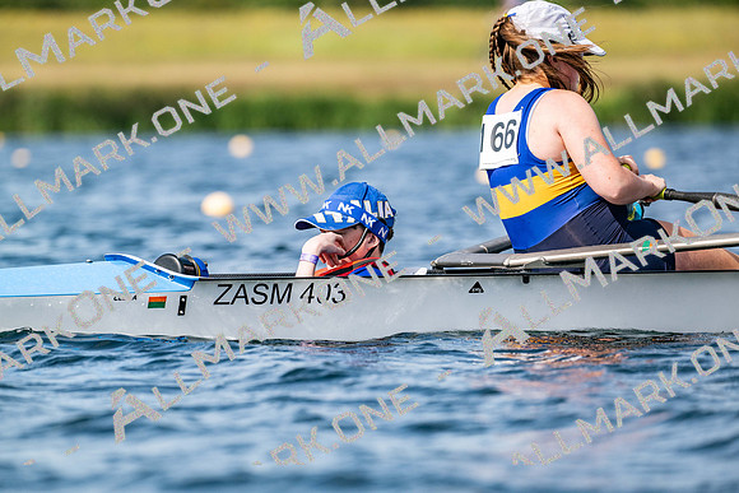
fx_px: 8213
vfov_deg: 3.4
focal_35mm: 400
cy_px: 246
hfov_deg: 5.2
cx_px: 370
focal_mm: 400
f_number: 5.6
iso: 320
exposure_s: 1/2500
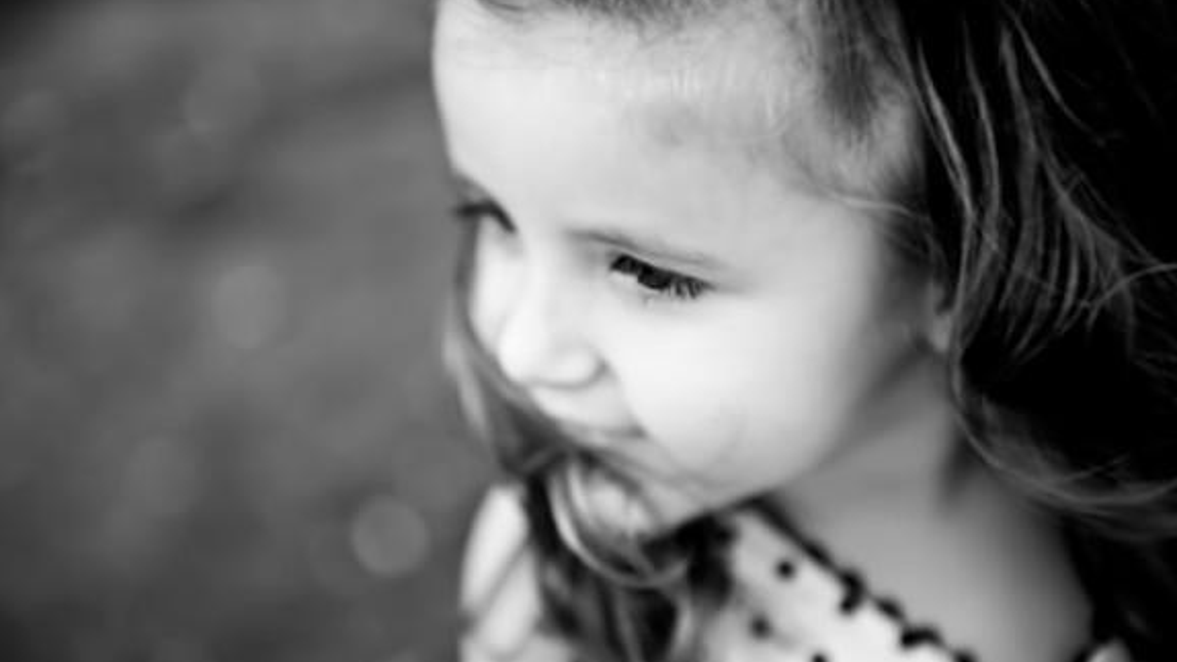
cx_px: 593
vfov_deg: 16.3
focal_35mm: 74
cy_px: 350
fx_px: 2310
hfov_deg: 28.6
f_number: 2.8
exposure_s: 1/500
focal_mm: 70
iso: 200
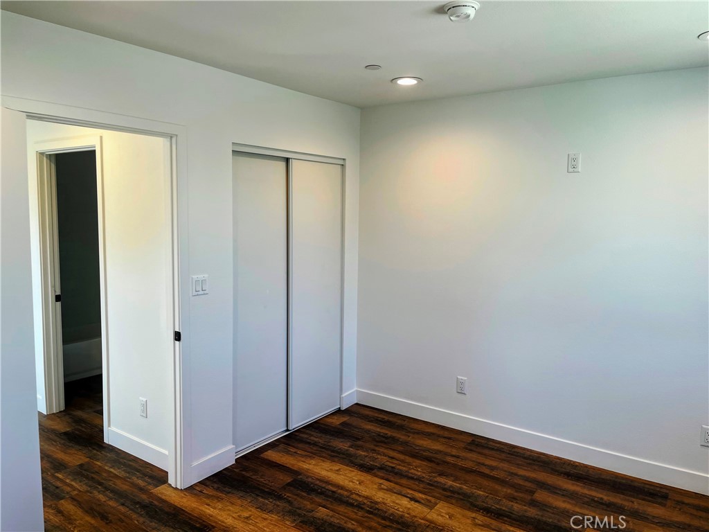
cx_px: 354
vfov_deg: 54.9
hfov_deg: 69.4
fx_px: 512
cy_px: 266
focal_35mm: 25
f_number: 1.6
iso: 40
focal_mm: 5.1
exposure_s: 1/120
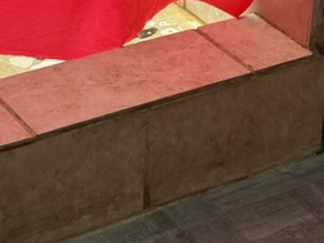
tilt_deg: -18.9
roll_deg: -4.2
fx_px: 1282
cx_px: 320
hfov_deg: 14.2
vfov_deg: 10.4
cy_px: -152
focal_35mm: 137
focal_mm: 6.76
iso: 125
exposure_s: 1/60
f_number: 1.78
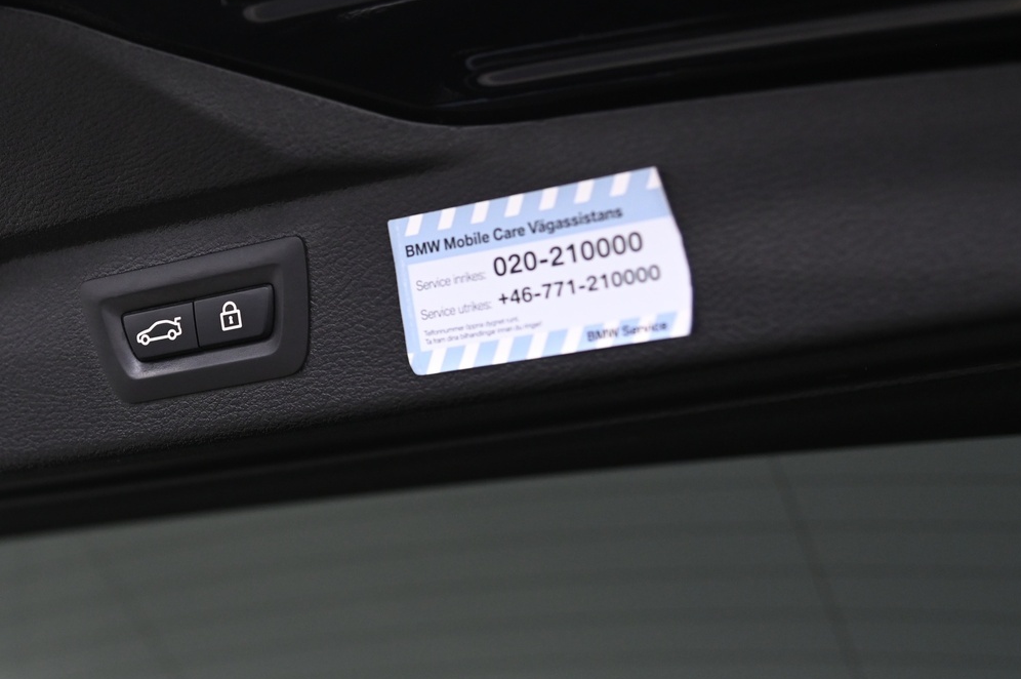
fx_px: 2125
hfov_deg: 26.6
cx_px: 226
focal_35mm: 75
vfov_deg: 18.1
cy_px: 352
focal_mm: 46
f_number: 4
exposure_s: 1/80
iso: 2000
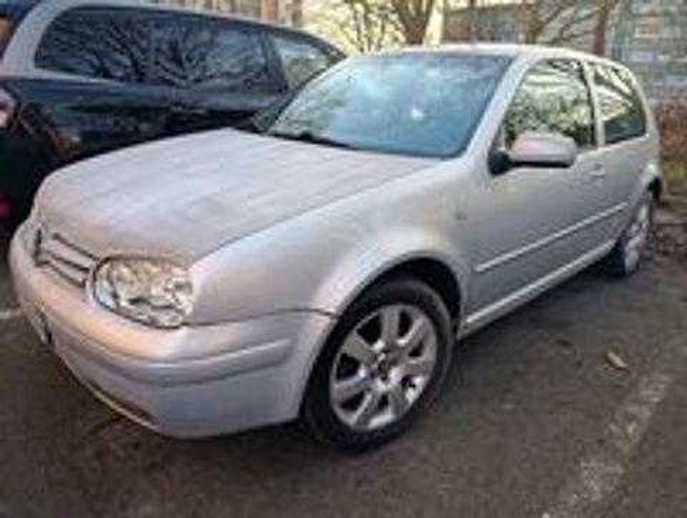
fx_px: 457
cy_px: 259
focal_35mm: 23
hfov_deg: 73.8
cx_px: 344
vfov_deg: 59.1
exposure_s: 1/100
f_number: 1.65
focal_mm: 6.11
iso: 209
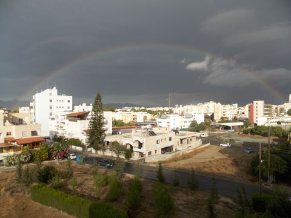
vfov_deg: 58.9
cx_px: 146
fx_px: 193
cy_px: 109
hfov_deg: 73.9
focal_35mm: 23
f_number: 3.1
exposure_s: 1/1000
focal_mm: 4
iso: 80
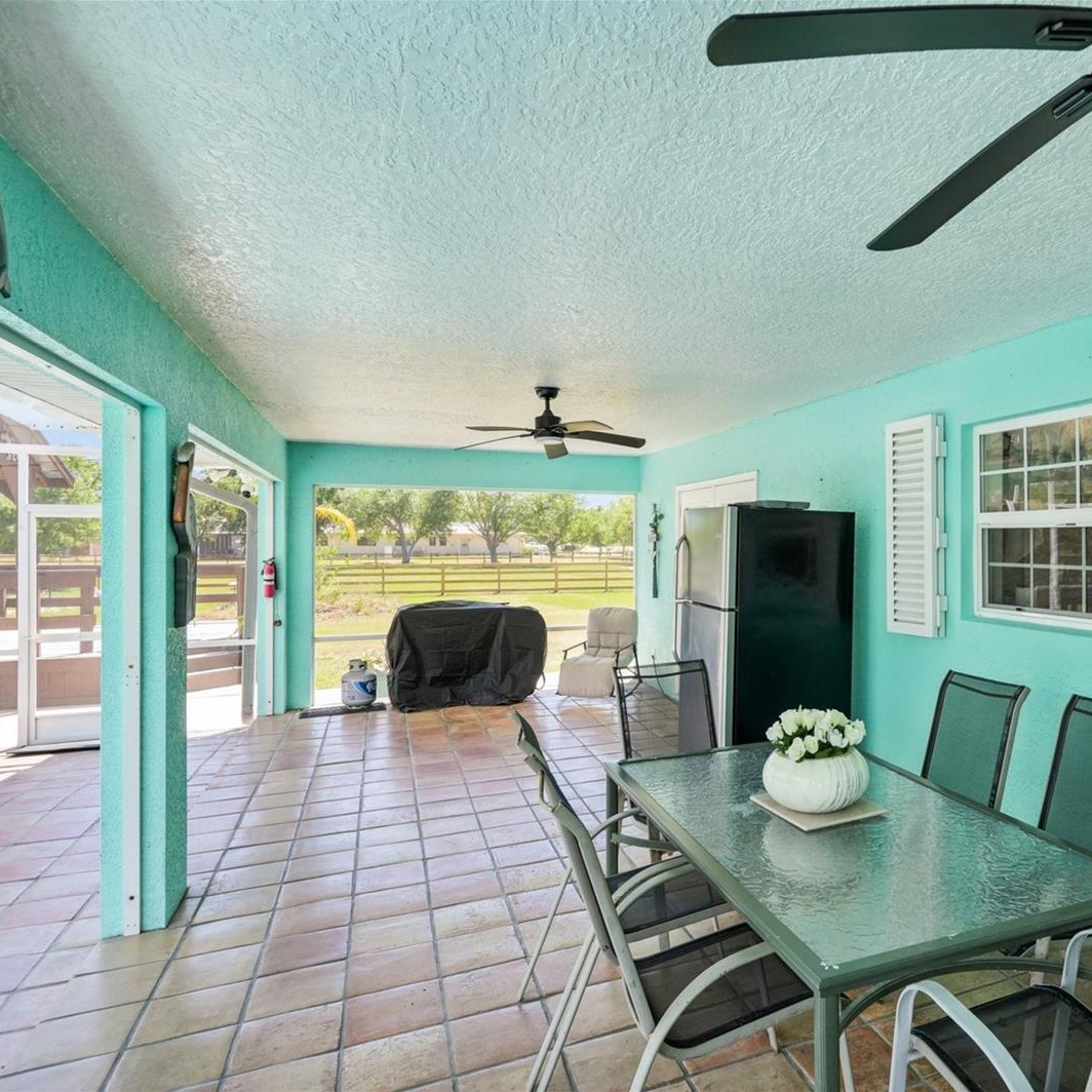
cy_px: 546
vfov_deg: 67.3
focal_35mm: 23
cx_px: 769
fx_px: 821
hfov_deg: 64.6
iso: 400
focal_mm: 18
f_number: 8
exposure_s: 1/125
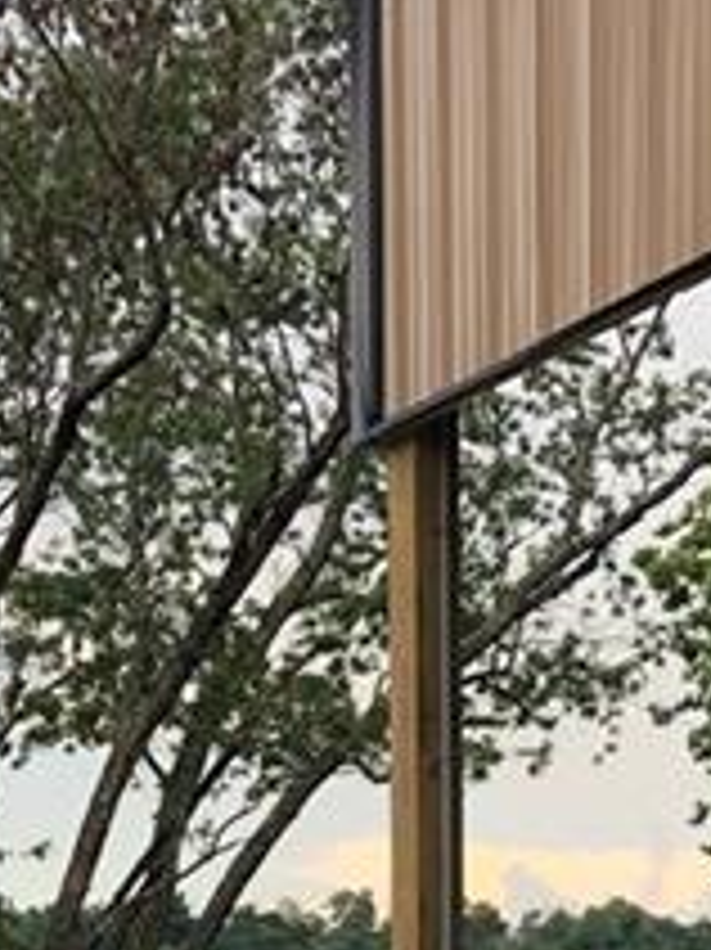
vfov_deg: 17.9
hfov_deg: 14.2
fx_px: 2796
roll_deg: +1.4
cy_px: 1252
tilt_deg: -0.3
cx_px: -58
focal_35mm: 102
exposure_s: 1/147
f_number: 1.8
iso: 20
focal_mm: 4
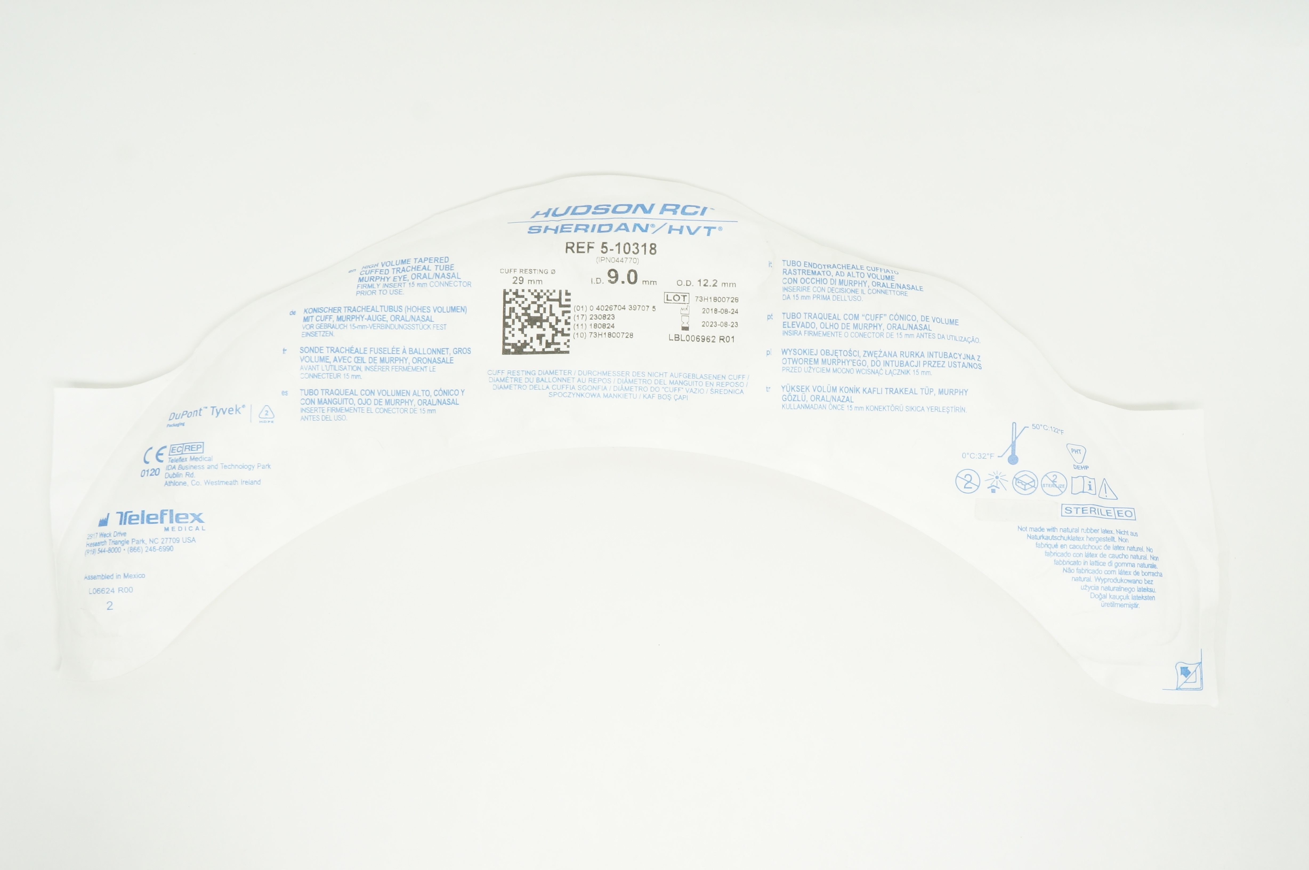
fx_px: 1308
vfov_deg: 36.8
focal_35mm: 36
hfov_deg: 53.2
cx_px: 654
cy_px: 435
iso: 400
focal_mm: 24
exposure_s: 1/15
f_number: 10
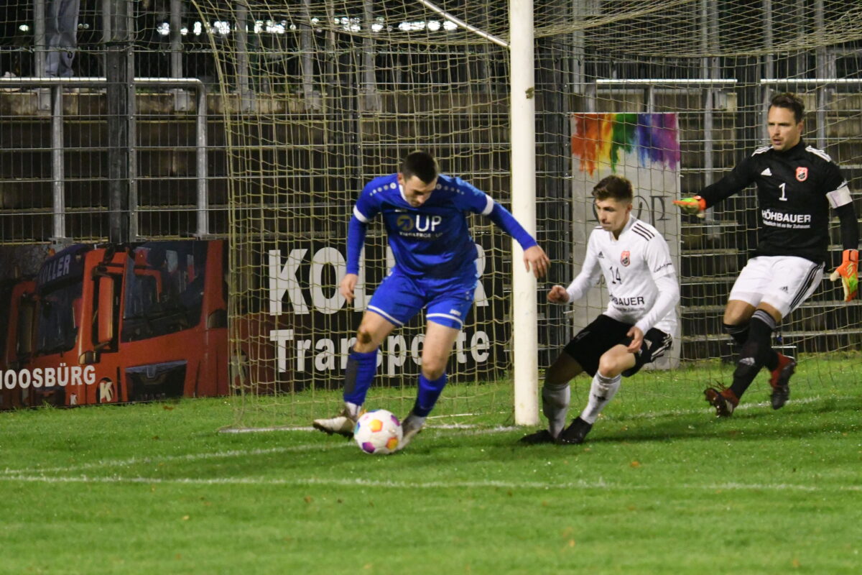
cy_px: 288
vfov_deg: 4.2
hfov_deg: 6.2
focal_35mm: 330
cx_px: 431
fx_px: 7901
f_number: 5.3
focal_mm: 220
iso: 12800
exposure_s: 1/200
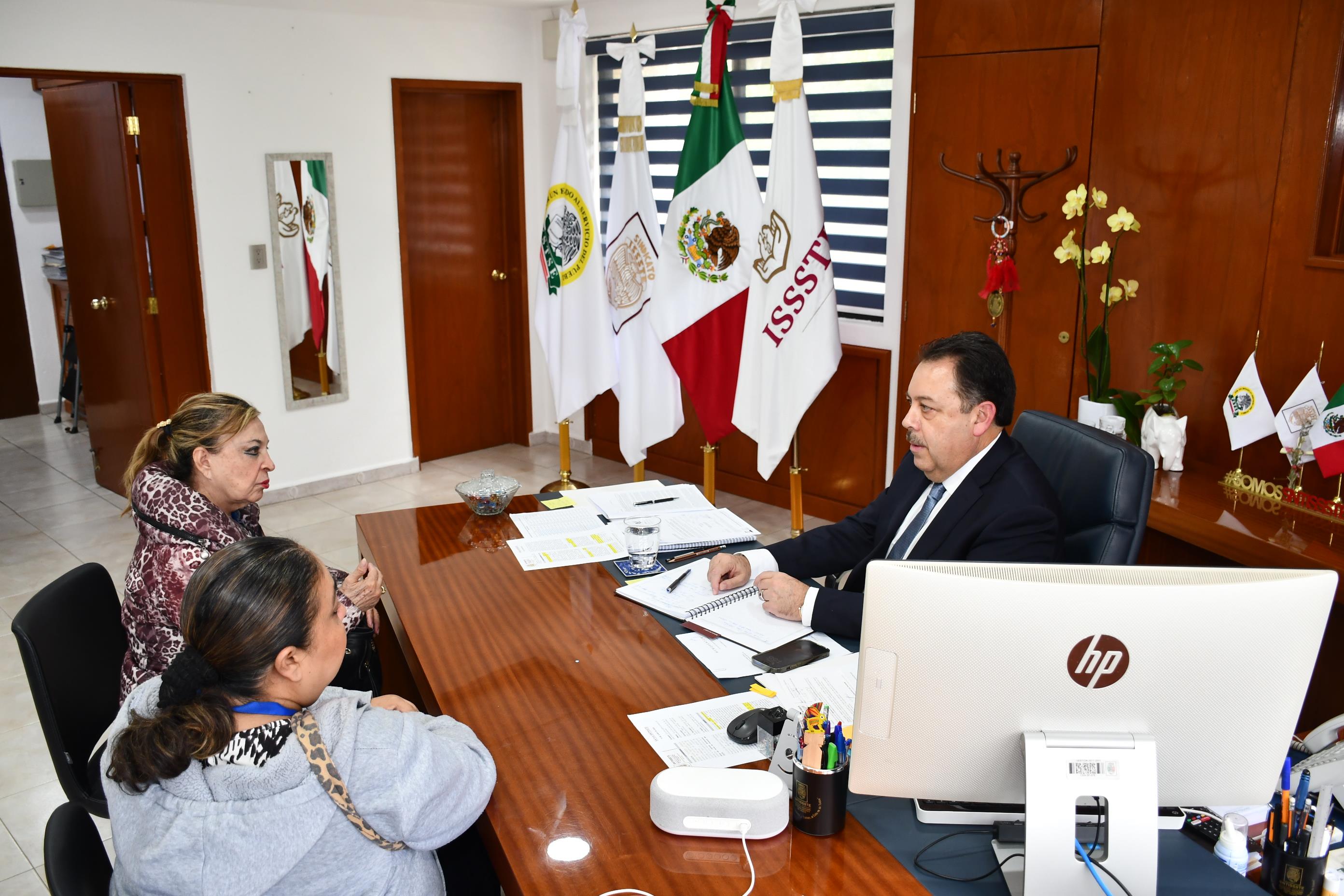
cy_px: 448
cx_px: 672
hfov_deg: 61.9
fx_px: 1120
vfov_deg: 43.6
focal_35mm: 30
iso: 640
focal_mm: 20
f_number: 4
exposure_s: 1/60
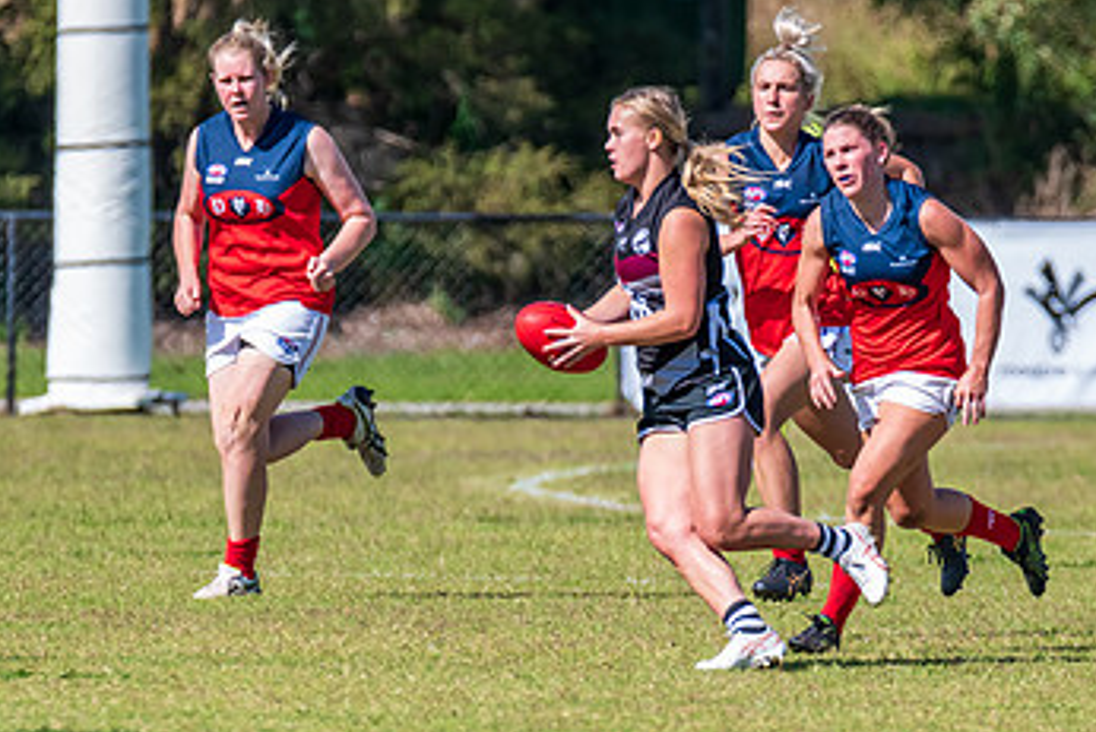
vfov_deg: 1.5
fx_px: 28567
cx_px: 608
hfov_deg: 2.2
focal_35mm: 938
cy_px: 529
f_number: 8
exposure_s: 1/2000
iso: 800
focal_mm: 460
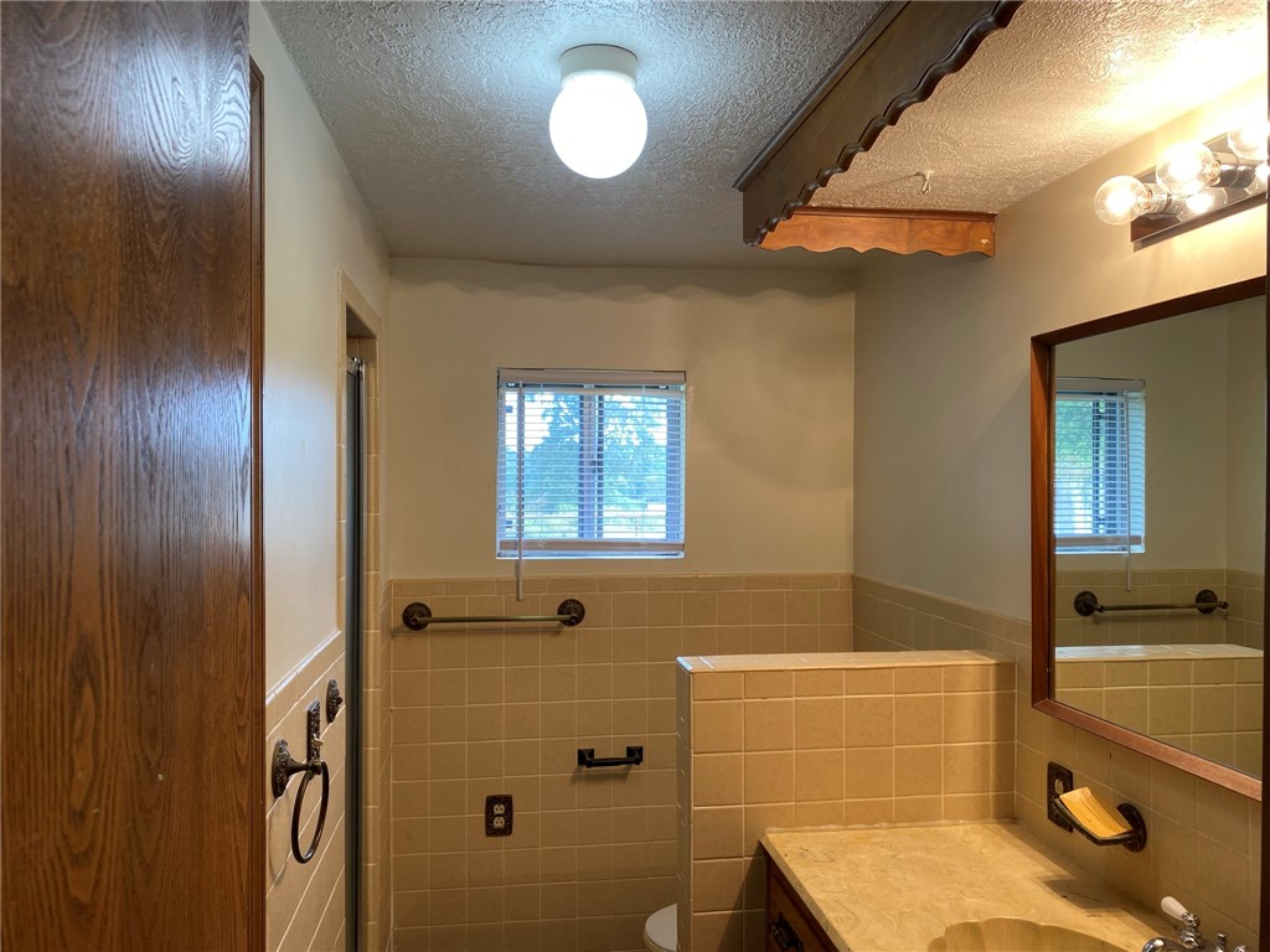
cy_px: 476
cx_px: 635
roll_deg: +0.5
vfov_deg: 53.1
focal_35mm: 26
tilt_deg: -1.9
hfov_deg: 67.3
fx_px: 954
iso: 64
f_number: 1.8
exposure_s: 1/60
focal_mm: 4.25
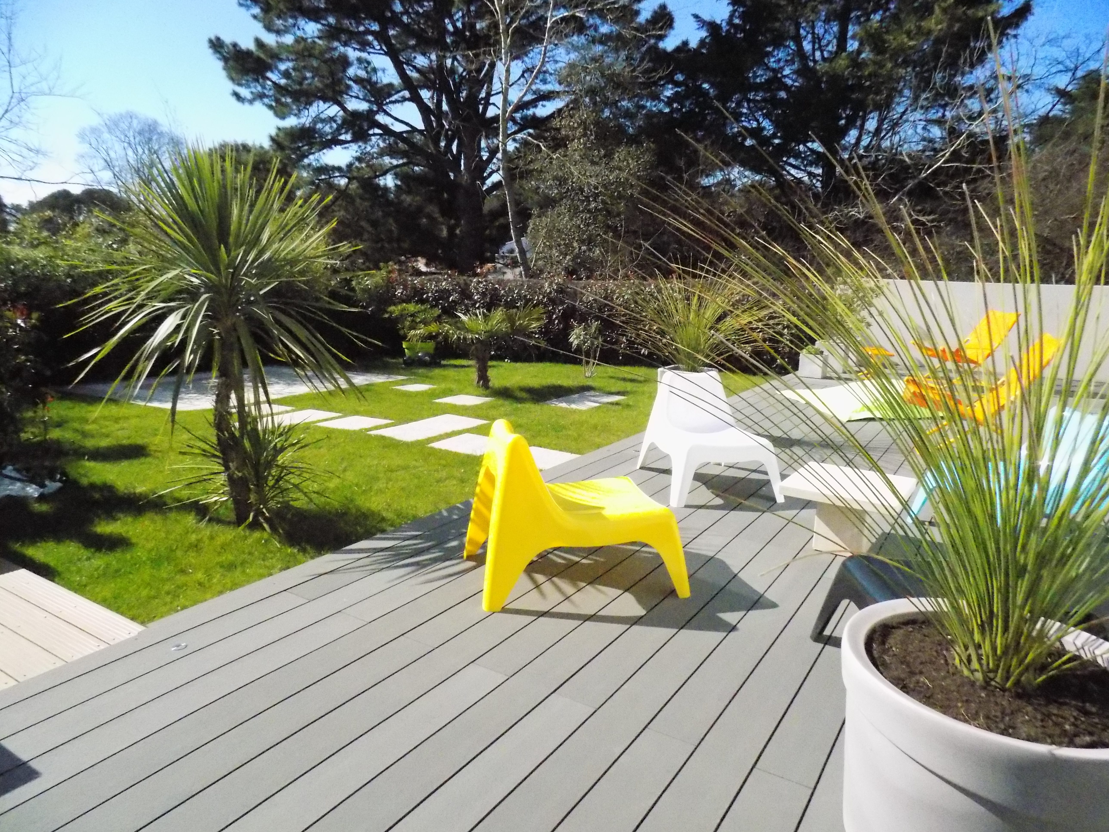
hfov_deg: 73.9
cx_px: 554
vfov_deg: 58.9
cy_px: 416
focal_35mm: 23
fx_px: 737
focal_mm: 4
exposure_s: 1/1500
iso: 1600
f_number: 9.9
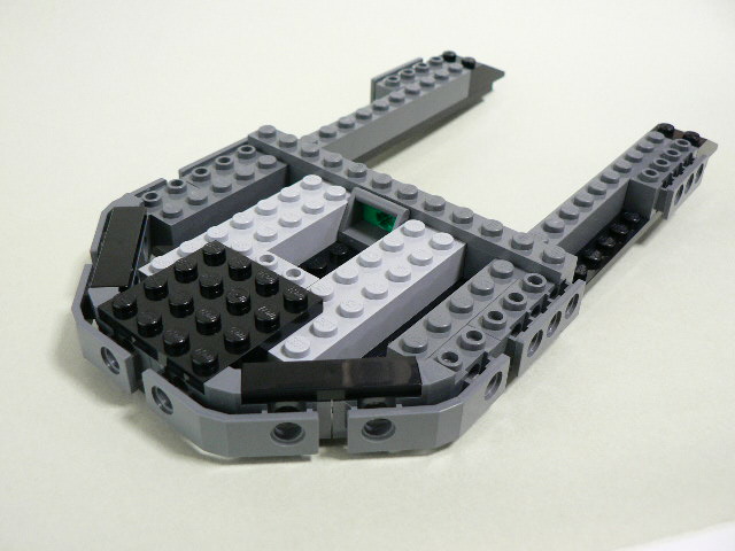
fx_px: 764
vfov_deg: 39.7
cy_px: 276
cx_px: 368
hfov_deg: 51.4
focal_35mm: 36
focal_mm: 6
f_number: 2.8
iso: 200
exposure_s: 1/15
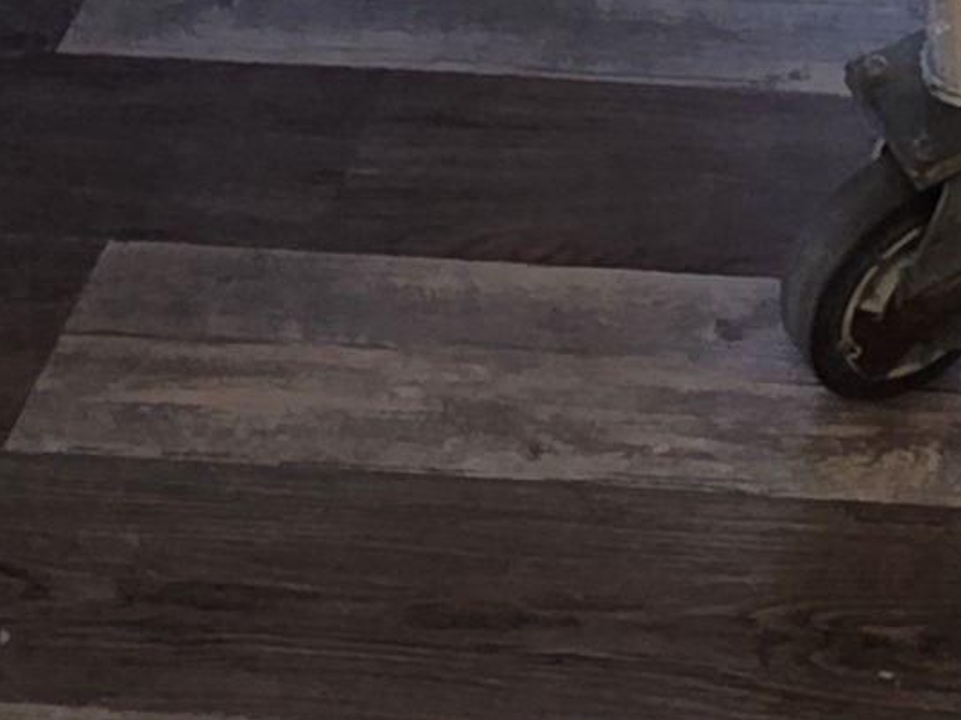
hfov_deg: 18.9
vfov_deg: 11.3
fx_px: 2693
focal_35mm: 97
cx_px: 1201
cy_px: -1243
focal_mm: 2.2
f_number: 2.2
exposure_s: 1/231
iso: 50
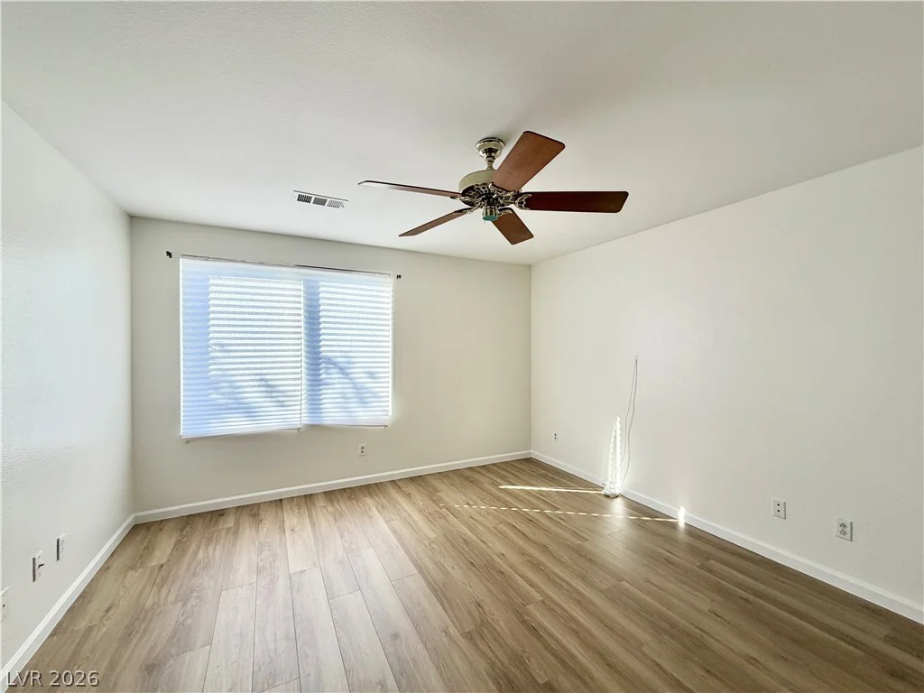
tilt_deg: +0.7
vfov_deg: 85.7
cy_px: 346
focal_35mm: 14
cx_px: 462
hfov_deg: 102.1
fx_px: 374
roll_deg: -0.4
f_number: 2.2
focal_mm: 2.22
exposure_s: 1/121
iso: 40
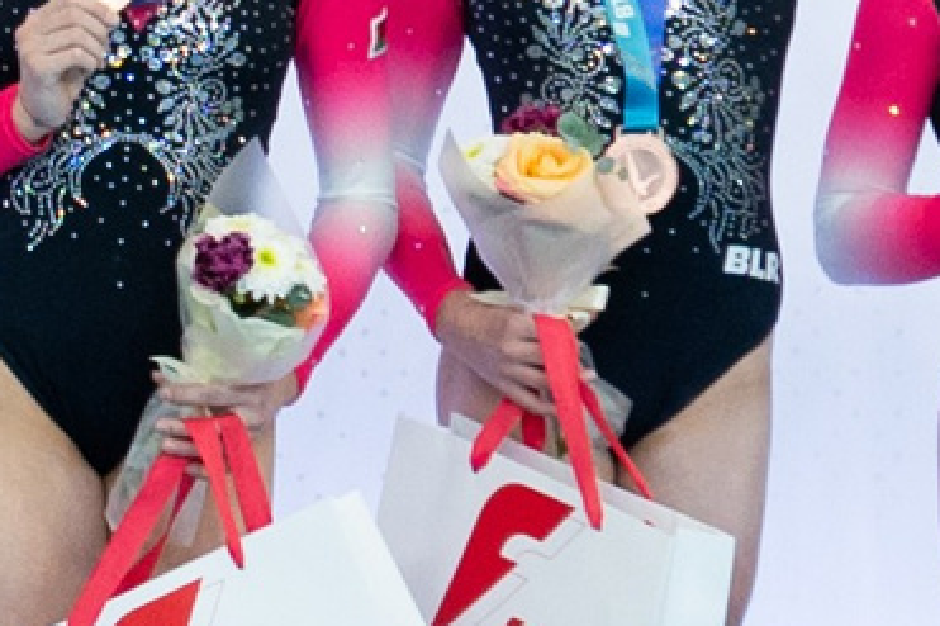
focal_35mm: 391
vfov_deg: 3.5
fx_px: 10204
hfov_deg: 5.1
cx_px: -1190
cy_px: -76
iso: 800
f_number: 2.8
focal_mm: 35
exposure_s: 1/500
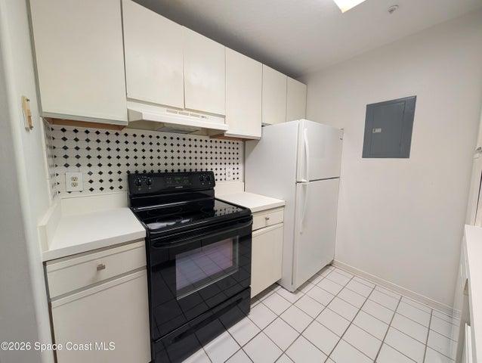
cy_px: 182
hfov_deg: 110.5
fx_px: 167
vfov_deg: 94.6
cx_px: 241
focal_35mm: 12
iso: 104
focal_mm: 2.02
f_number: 1.7
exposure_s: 1/60
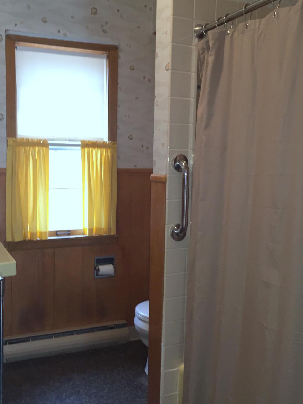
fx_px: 443
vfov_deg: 49.0
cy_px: 203
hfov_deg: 37.6
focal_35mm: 38
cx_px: 126
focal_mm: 4.15
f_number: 2.2
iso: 100
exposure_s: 1/30
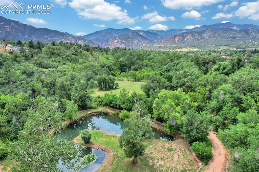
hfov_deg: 78.6
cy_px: 86
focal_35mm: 22
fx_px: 158
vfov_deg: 57.2
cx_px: 130
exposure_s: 1/1250
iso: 100
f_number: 2.8
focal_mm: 8.38
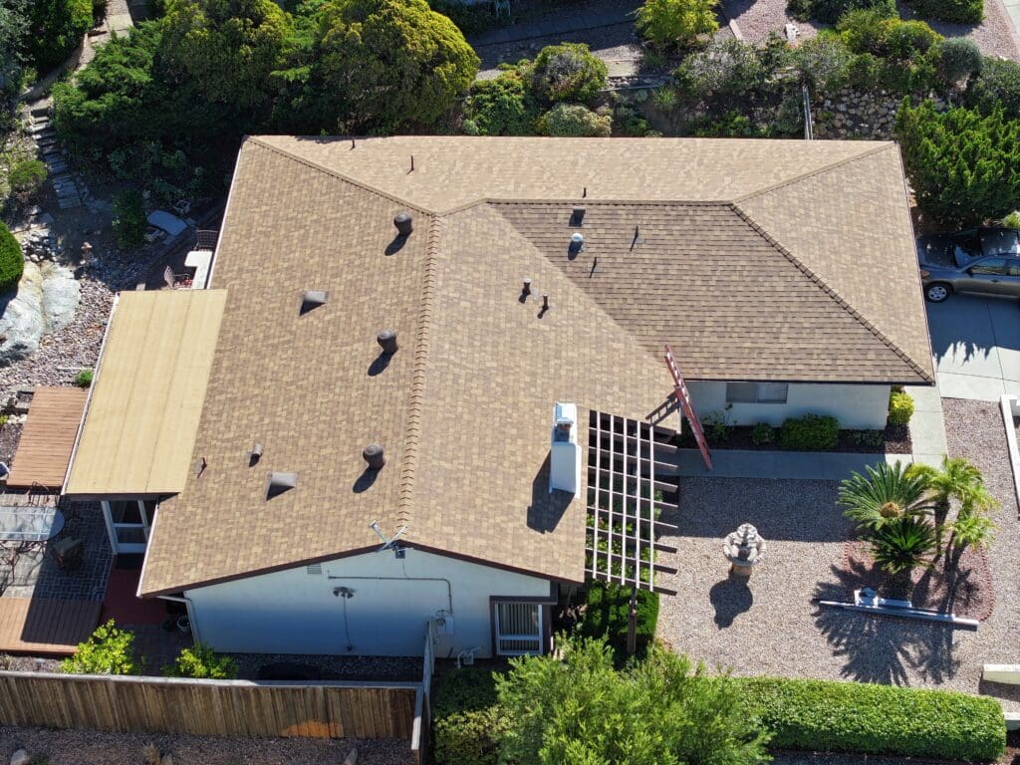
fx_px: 2063
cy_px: 382
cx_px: 510
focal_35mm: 70
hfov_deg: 27.8
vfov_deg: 21.0
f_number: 2.8
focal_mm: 19.35
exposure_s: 1/500
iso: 100
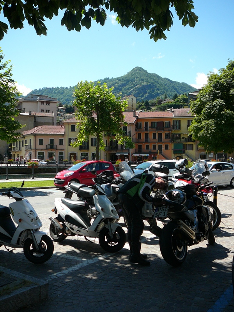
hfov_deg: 40.7
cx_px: 117
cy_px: 156
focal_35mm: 35
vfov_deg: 52.6
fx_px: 315
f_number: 2.8
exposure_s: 1/640
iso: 80
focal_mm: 5.2
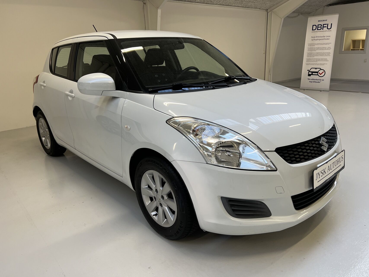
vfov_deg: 53.1
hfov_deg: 67.3
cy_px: 138
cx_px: 184
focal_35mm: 26
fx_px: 277
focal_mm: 5.7
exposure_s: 1/100
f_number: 1.5
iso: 80
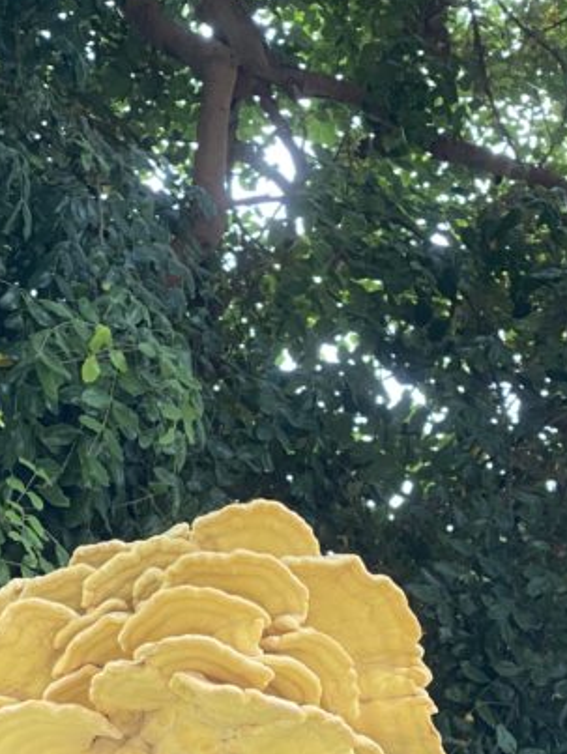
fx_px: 2878
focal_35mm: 132
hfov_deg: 11.2
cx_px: 260
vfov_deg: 14.9
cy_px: 515
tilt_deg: +49.1
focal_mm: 6
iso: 125
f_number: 2
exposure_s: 1/121
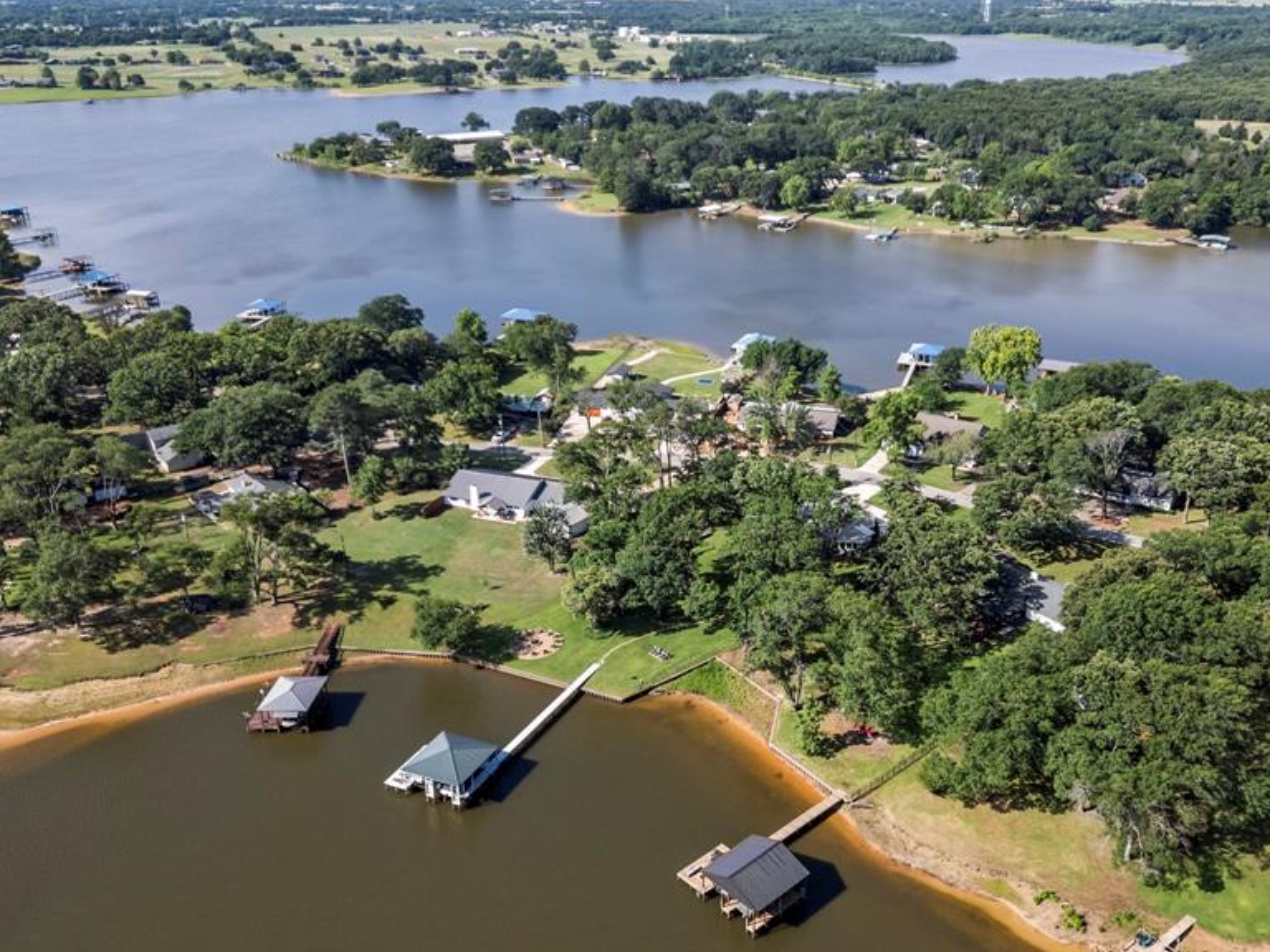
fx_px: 1174
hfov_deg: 56.5
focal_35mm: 32
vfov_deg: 44.2
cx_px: 741
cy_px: 458
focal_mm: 6.72
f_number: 1.7
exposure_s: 1/2000
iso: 150
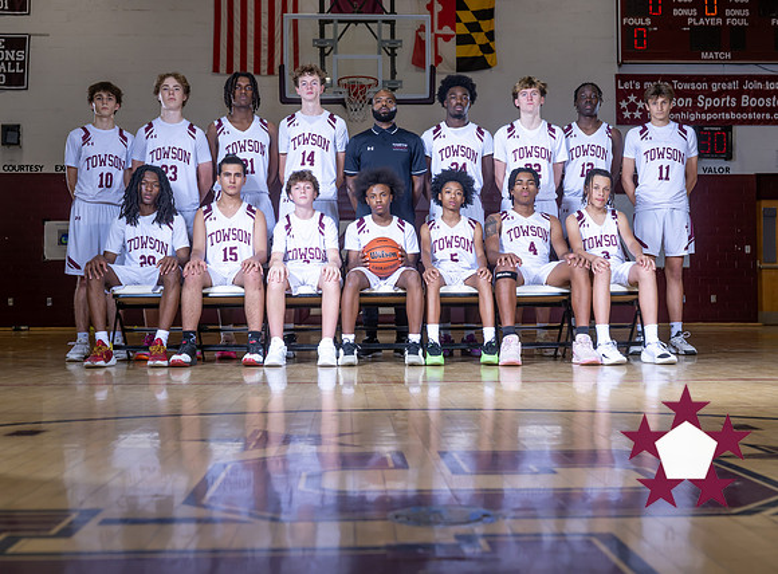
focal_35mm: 46
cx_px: 396
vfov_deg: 31.4
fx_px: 1022
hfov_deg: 41.7
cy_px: 265
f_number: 5.6
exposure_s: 1/200
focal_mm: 38
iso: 250
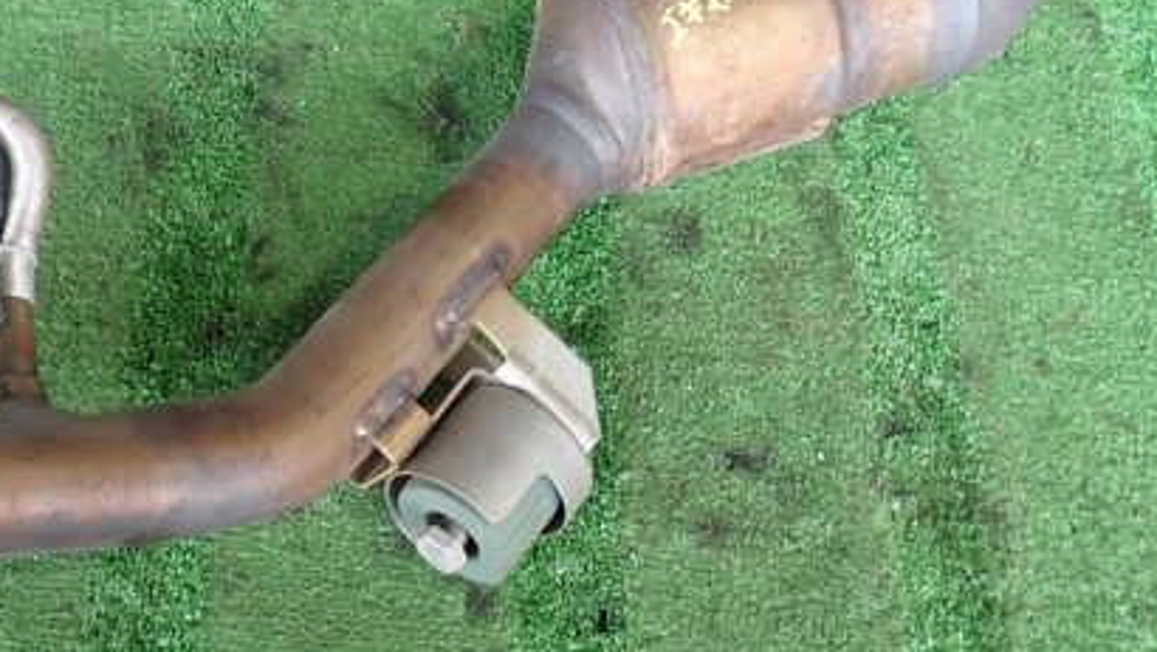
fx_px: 1565
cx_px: 406
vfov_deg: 23.4
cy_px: 212
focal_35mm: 51
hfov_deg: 40.2
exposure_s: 1/60
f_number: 2.4
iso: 200
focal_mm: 5.79
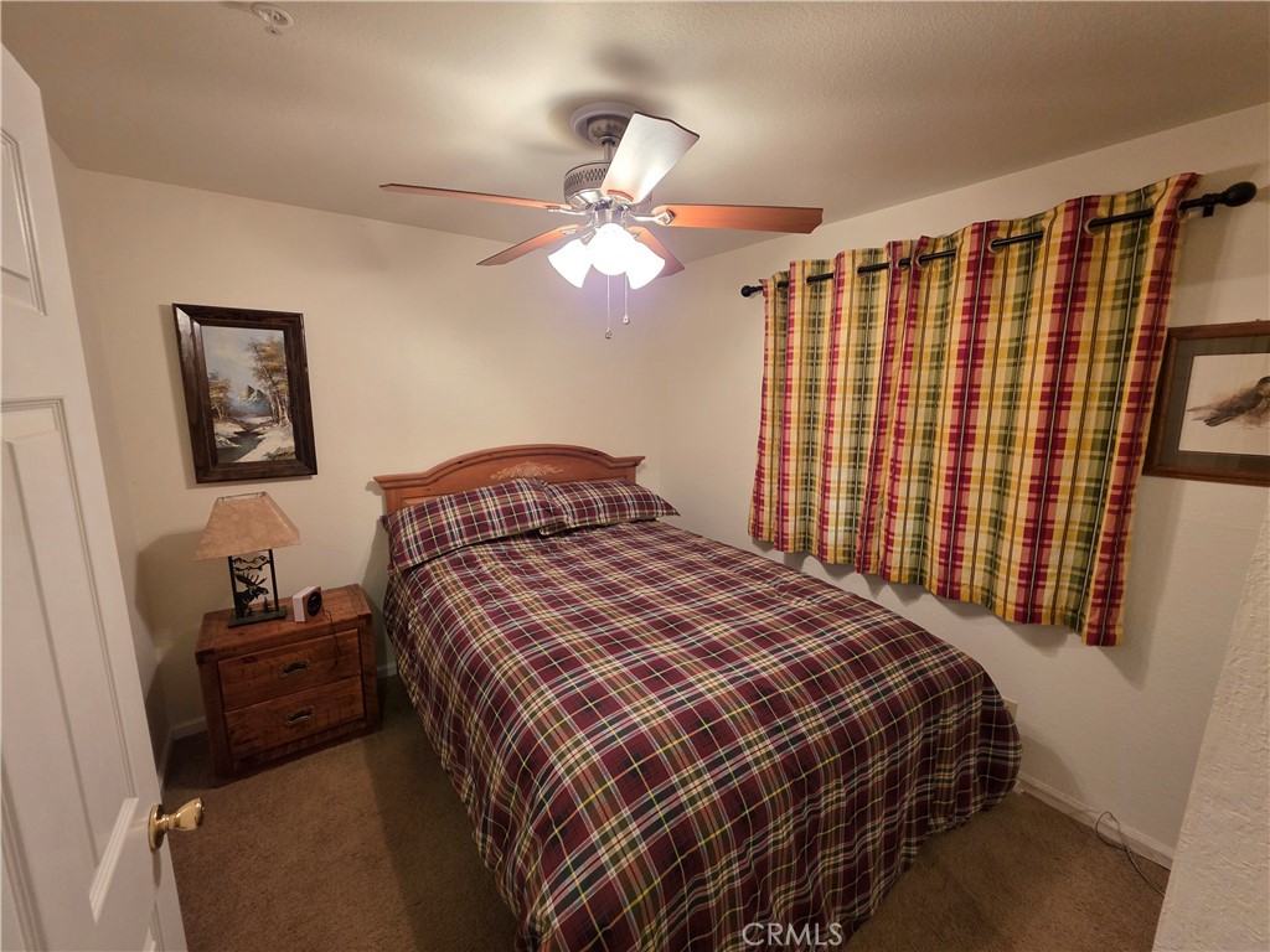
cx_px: 635
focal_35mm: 13
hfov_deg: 106.2
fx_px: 477
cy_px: 476
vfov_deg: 89.9
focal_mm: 2.2
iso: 320
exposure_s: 1/60
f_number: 1.9
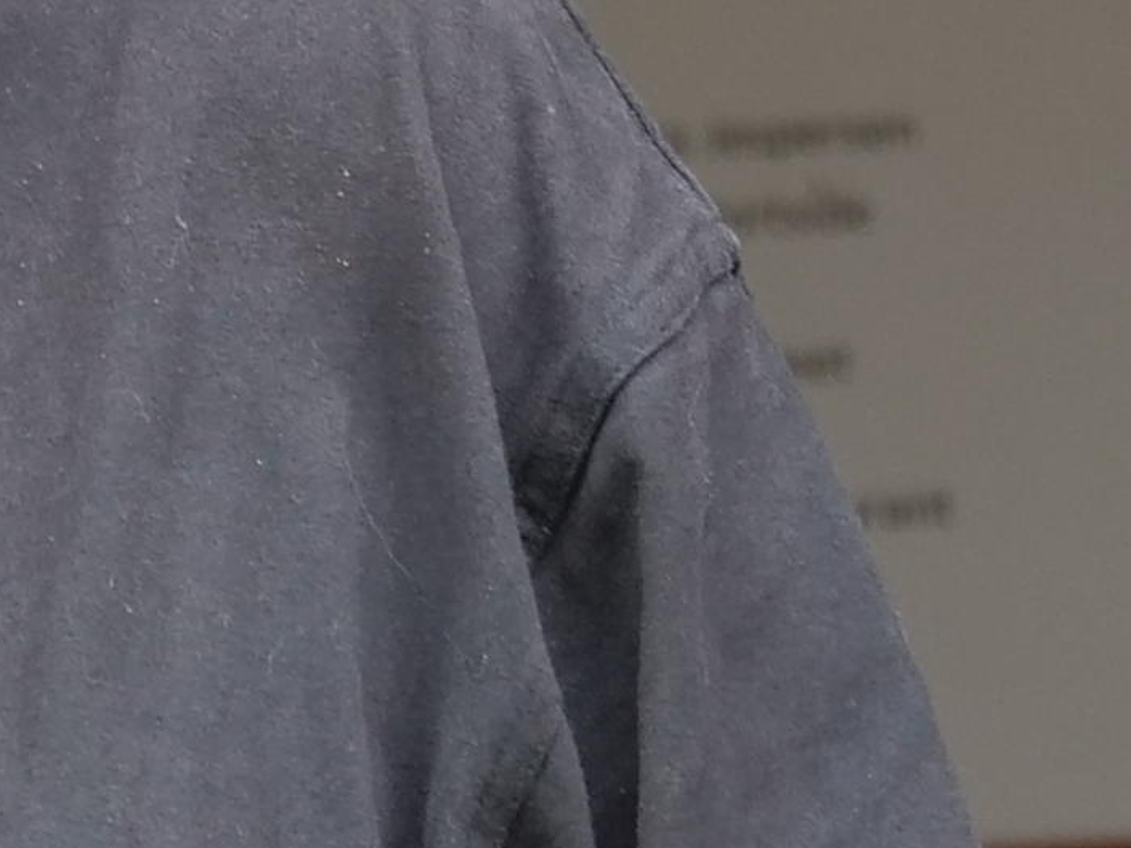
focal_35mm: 780
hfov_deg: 2.5
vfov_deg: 1.9
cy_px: 159
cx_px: -517
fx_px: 25489
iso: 320
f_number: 5.1
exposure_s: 1/125
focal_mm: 55
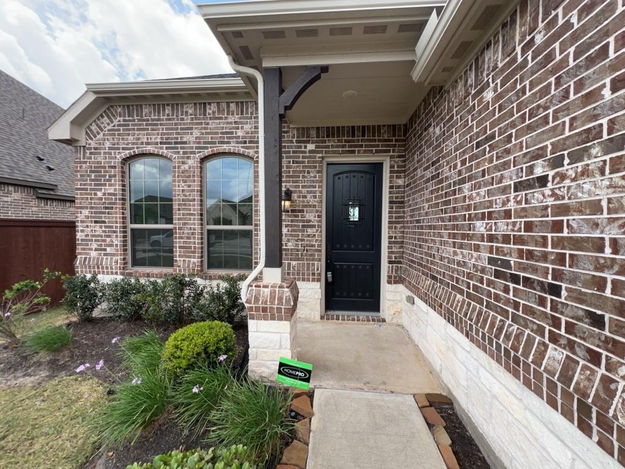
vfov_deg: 89.9
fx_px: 235
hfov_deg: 106.2
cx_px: 312
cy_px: 234
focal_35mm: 13
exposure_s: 1/447
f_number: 1.8
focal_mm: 1.57
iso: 32
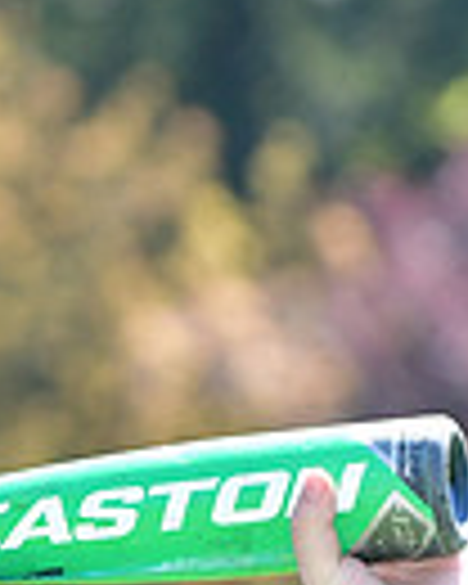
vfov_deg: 2.3
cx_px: -261
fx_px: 14736
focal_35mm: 851
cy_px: 772
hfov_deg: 1.8
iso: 400
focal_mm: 135
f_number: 6.3
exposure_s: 1/500
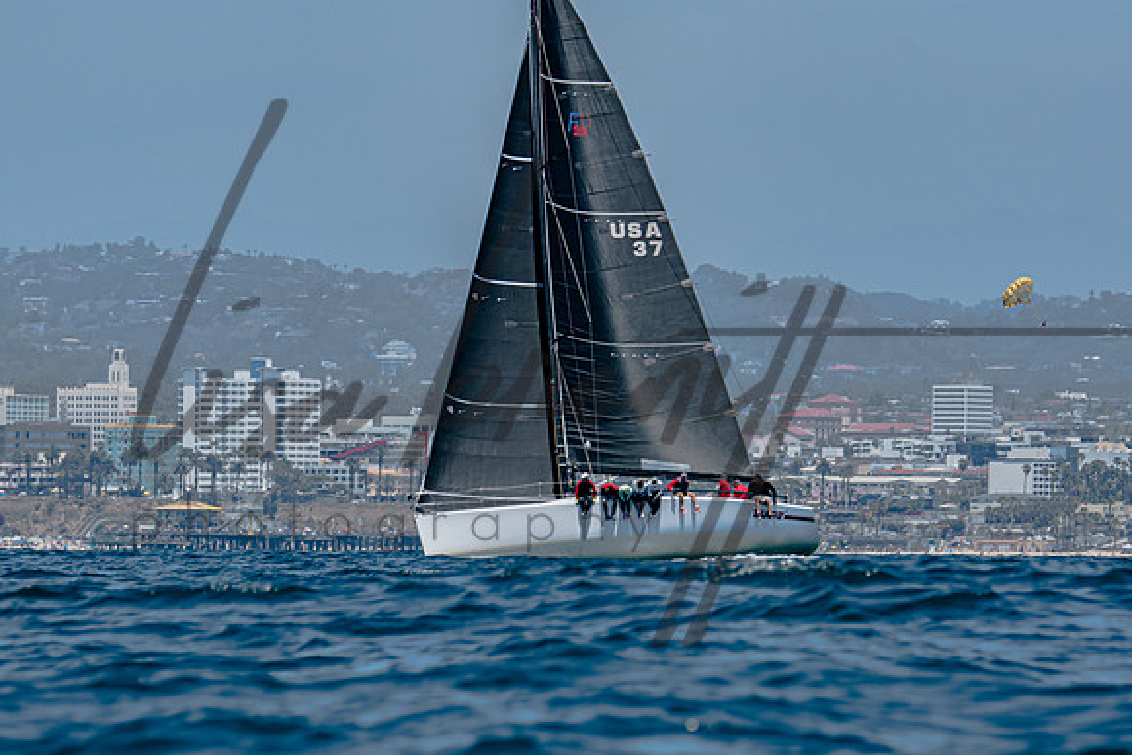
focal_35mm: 385
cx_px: 619
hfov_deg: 5.4
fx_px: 12113
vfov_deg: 3.6
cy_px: 435
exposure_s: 1/2000
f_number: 5.3
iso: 200
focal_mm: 220
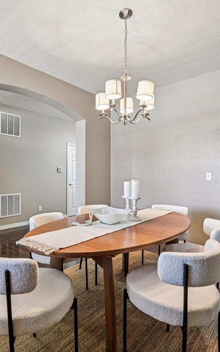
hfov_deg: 54.6
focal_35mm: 22
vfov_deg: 79.6
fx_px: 211
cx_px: 87
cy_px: 173
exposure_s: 1/3.33
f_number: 11
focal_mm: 14
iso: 400
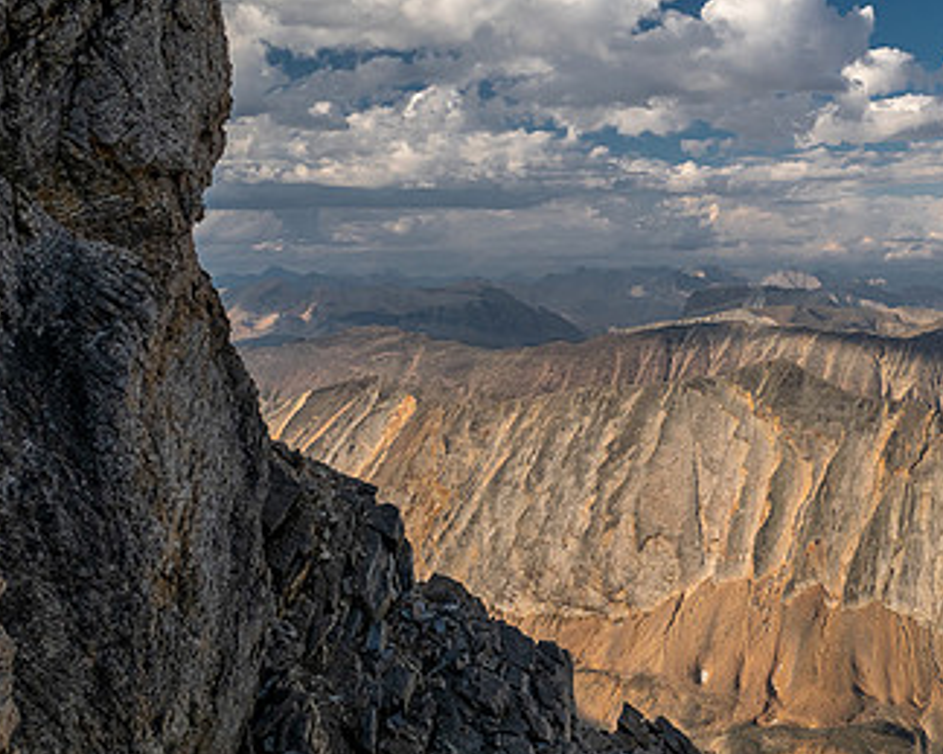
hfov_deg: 41.3
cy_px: 467
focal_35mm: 42
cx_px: 800
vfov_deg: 35.5
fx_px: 1172
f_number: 8
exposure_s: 1/125
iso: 200
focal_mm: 12
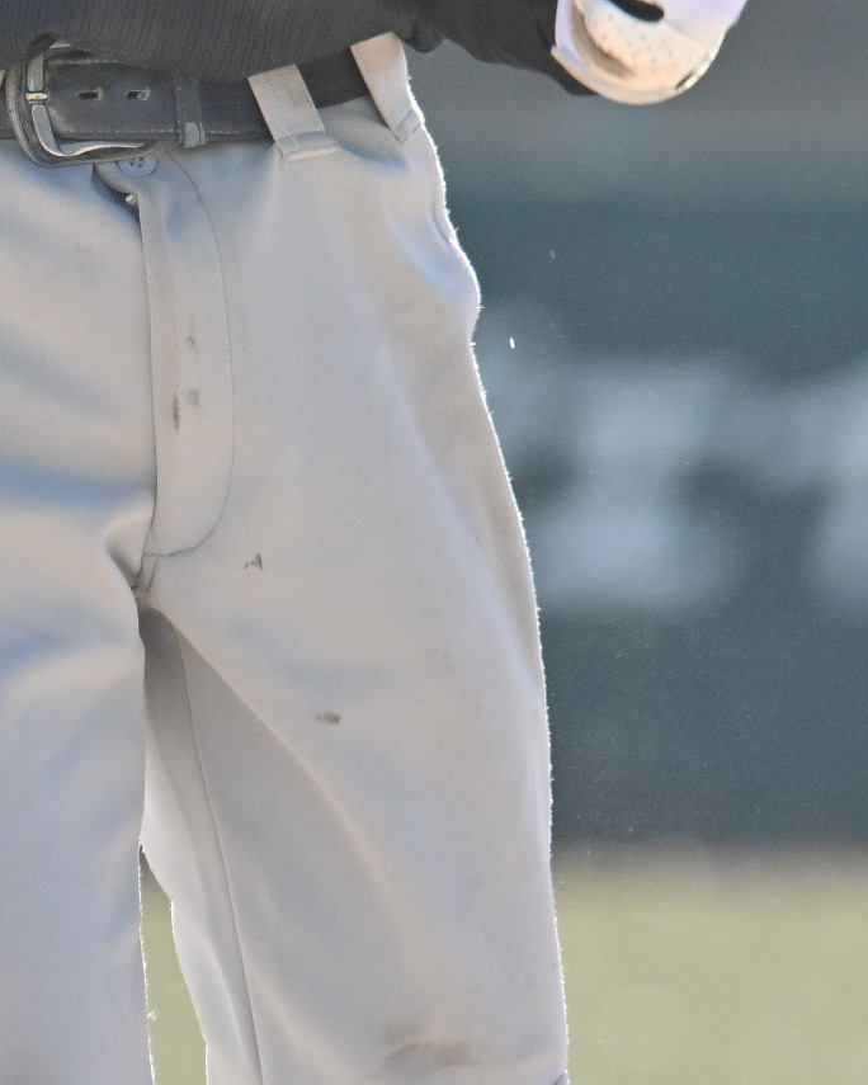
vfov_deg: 1.3
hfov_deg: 1.0
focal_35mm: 1540
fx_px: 49452
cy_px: -306
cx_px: -123
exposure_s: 1/500
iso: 250
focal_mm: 340
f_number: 7.1
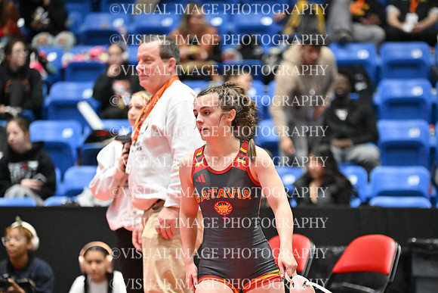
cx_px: 219
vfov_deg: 8.6
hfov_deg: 12.8
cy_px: 146
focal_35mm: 160
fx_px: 1947
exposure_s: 1/1000
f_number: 2.8
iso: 6400
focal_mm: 160
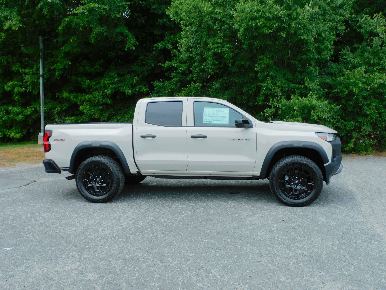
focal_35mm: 30
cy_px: 145
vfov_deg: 46.8
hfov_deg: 60.0
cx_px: 193
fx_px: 335
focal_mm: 5.4
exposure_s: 1/640
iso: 125
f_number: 3.5
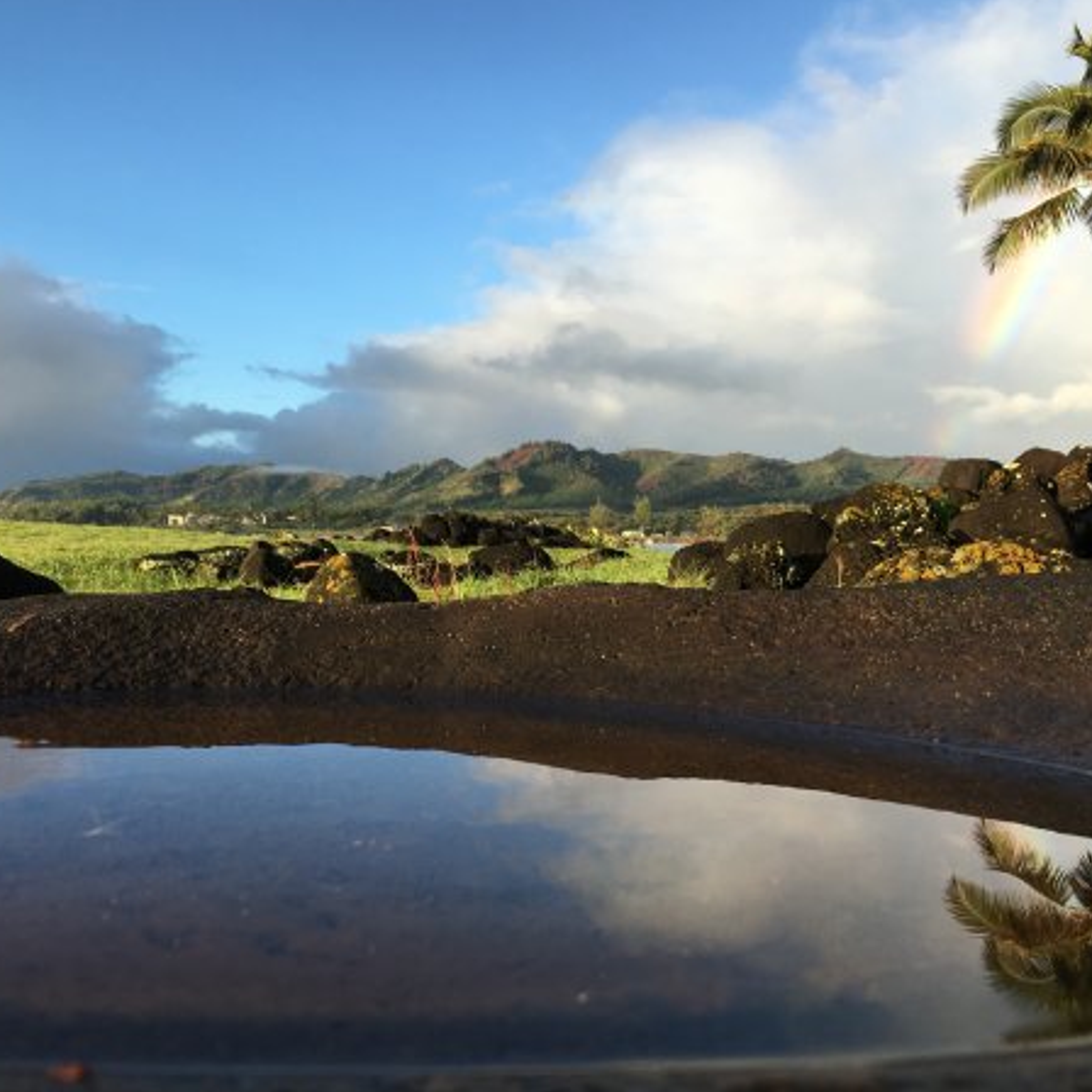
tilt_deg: -0.3
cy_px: 542
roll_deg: -0.4
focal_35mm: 35
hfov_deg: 47.2
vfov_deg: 47.2
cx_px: 517
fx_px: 1249
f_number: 2.2
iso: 25
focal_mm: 4.15
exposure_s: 1/549
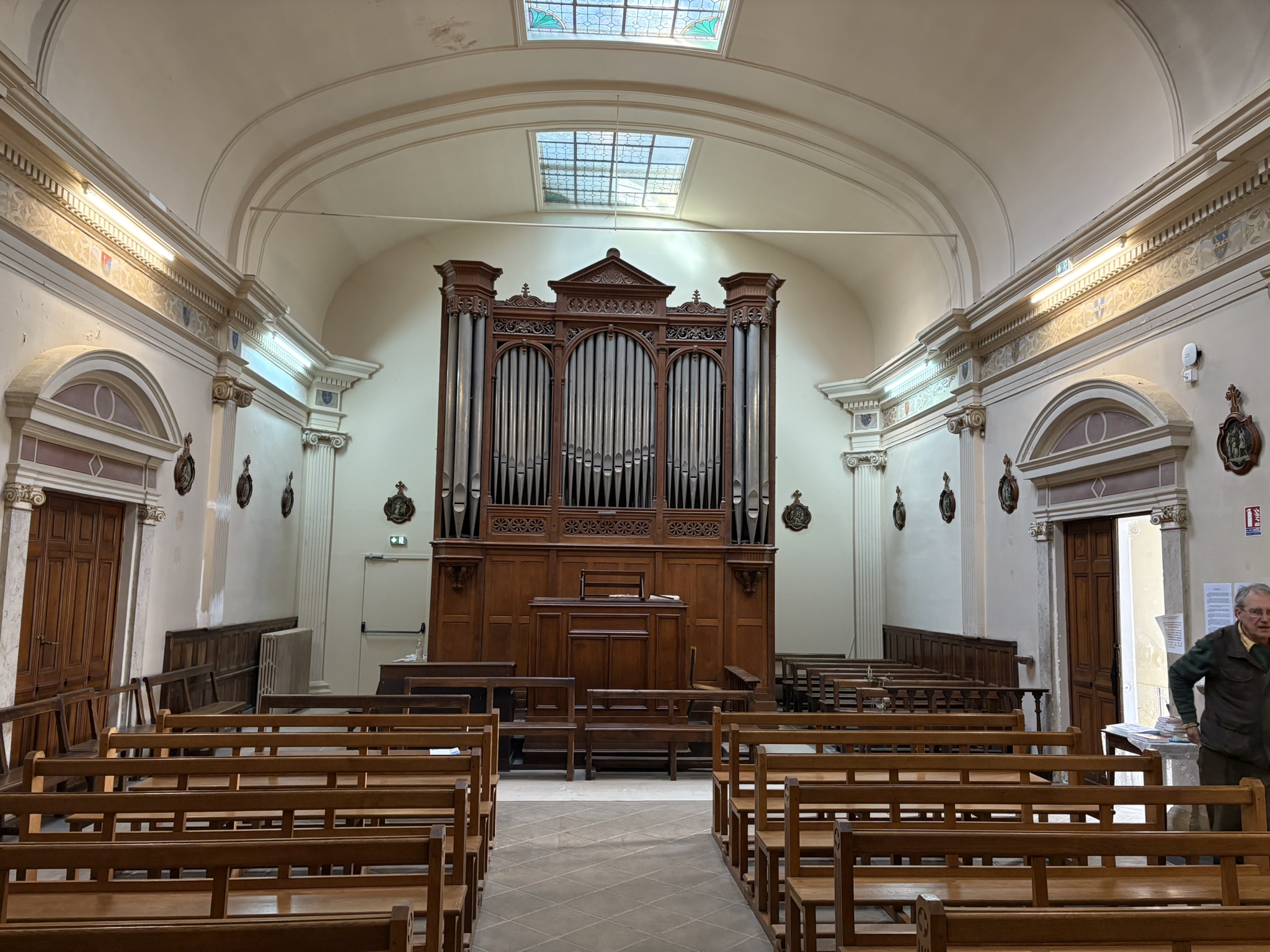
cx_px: 635
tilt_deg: +6.8
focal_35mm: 26
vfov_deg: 53.1
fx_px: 954
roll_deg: -0.4
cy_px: 476
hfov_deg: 67.3
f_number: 1.6
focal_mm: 5.96
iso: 200
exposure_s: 1/50
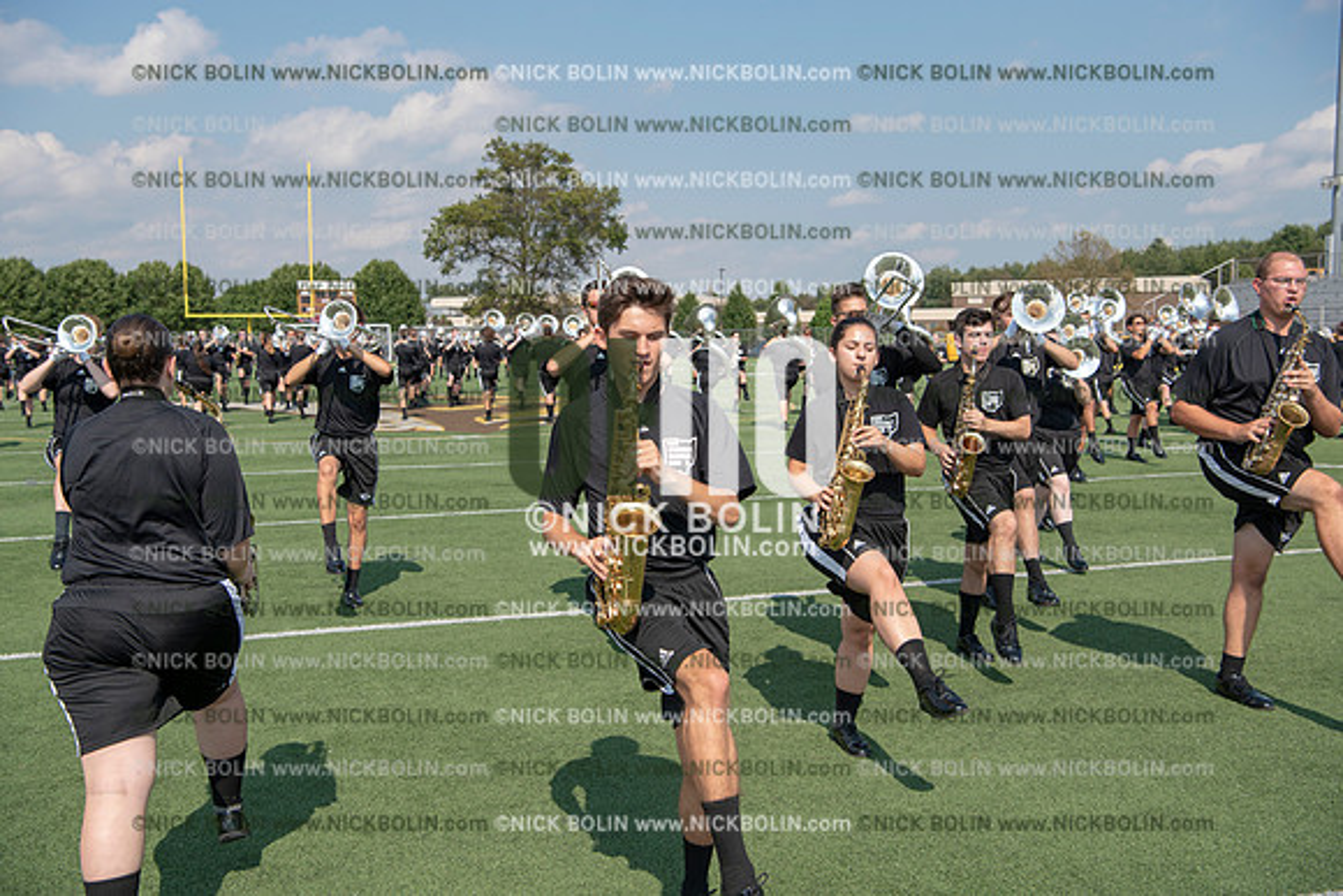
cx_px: 672
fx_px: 1418
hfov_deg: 50.7
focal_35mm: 38
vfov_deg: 35.1
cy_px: 448
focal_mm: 38
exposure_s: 1/1250
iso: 200
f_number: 5.6
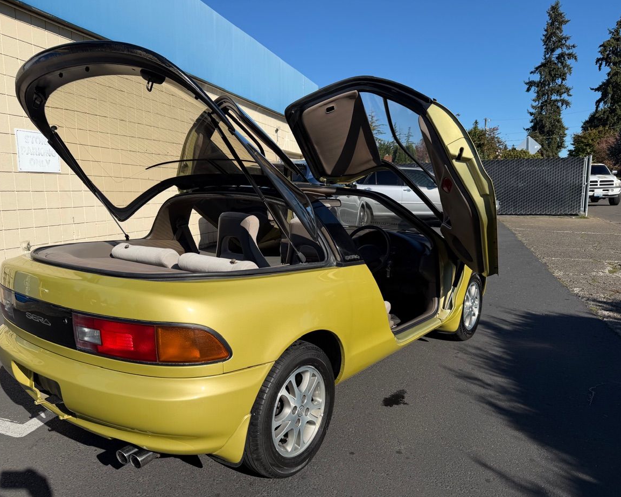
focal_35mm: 26
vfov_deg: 54.9
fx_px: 478
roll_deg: +0.9
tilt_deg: -8.8
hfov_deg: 66.0
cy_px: 257
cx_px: 295
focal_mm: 6.76
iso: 80
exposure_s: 1/5714
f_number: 1.78
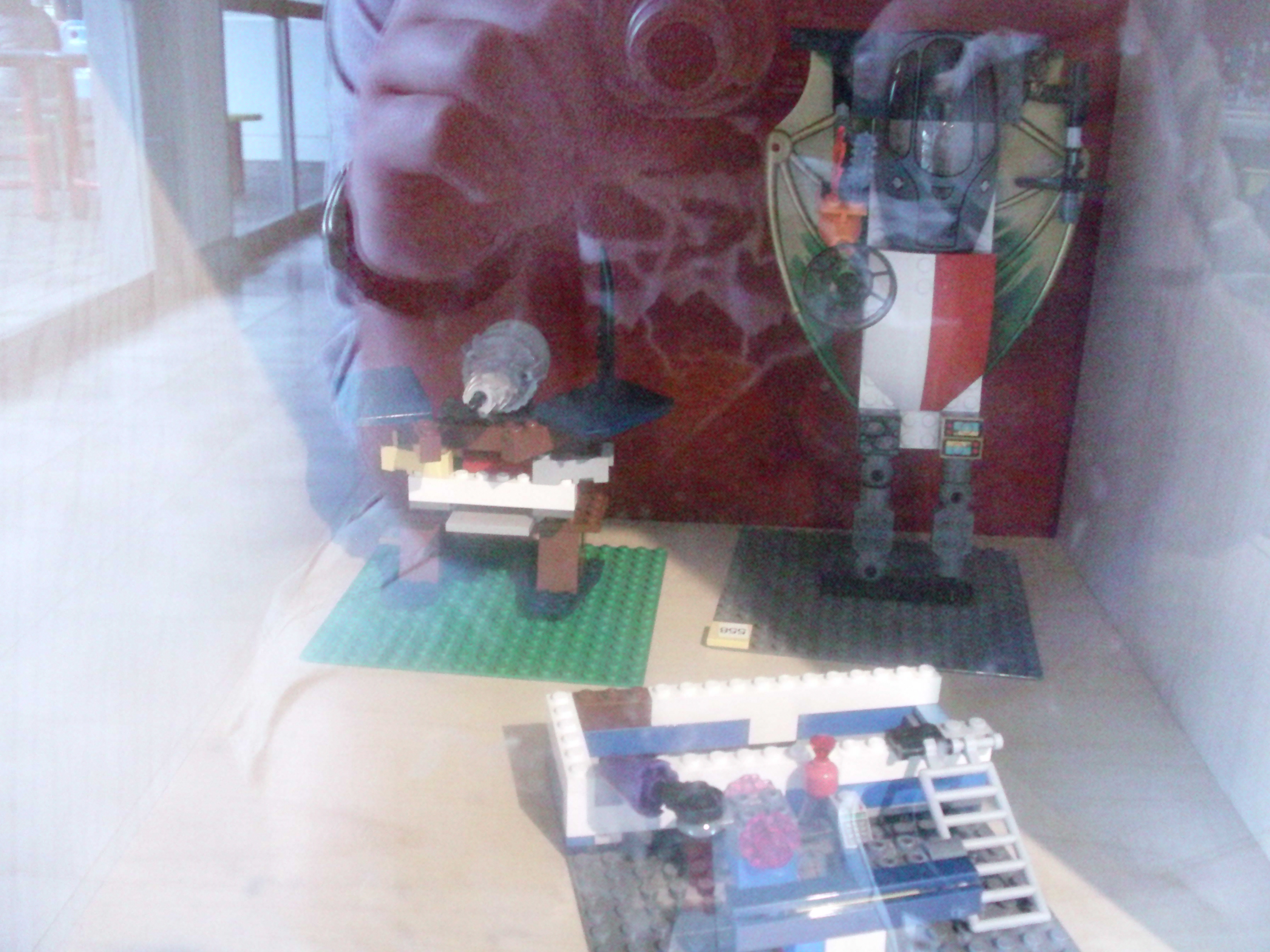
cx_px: 635
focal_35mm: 38
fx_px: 1394
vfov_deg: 37.7
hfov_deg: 49.0
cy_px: 476
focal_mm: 6.3
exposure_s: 1/48
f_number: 3.1
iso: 1600
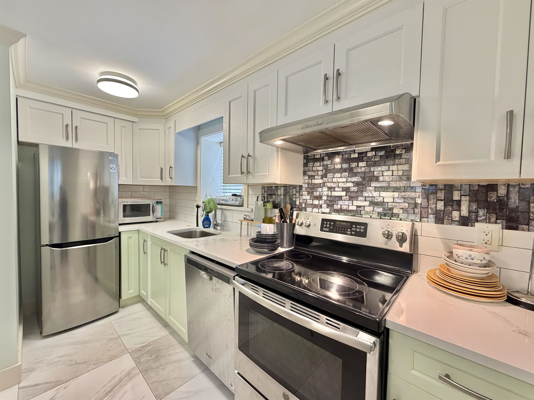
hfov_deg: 102.1
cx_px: 267
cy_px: 200
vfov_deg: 85.7
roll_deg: -0.3
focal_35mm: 14
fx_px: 216
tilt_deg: -2.4
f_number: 2.2
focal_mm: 2.22
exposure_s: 1/60
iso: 320
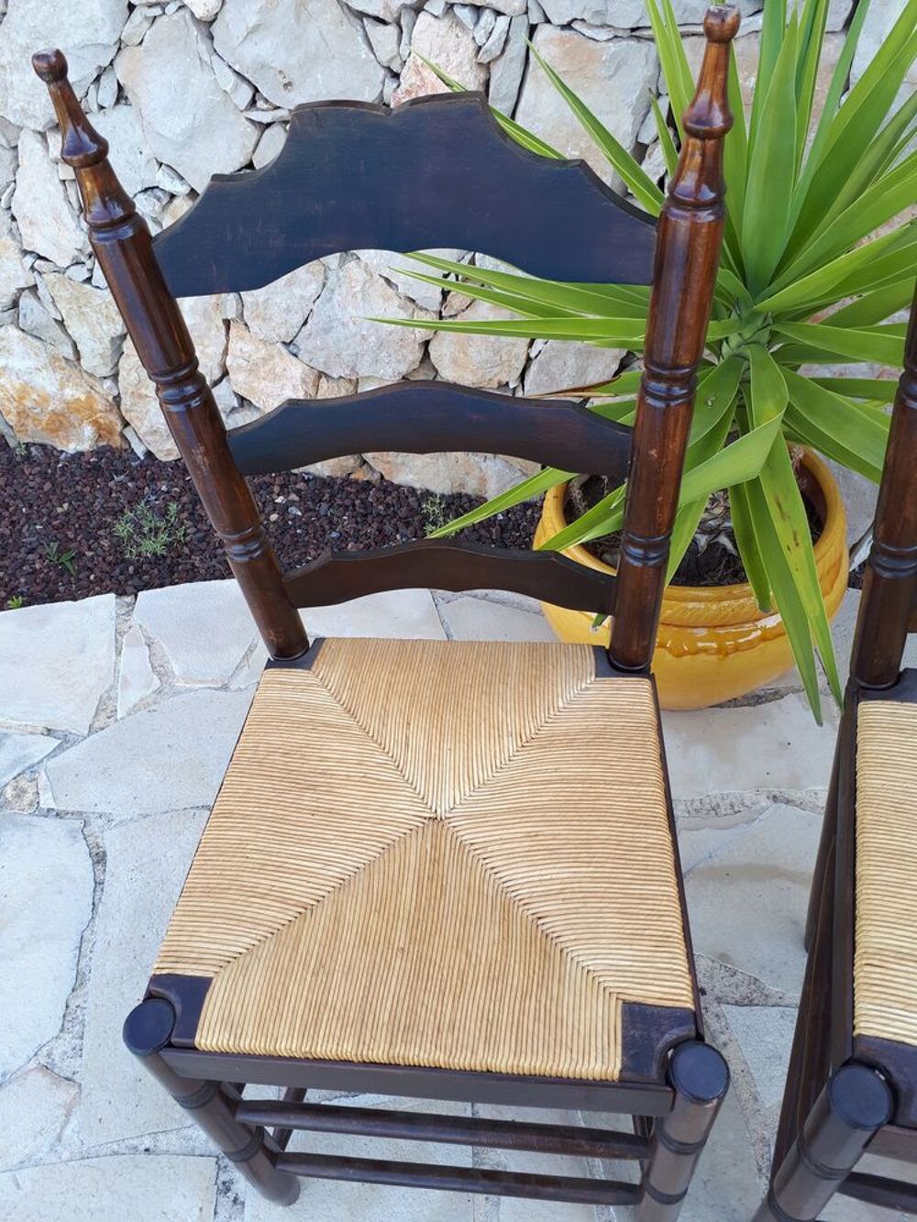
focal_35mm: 27
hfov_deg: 51.4
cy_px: 611
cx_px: 458
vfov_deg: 65.3
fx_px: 954
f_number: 1.9
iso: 40
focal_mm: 3.6
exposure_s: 1/112
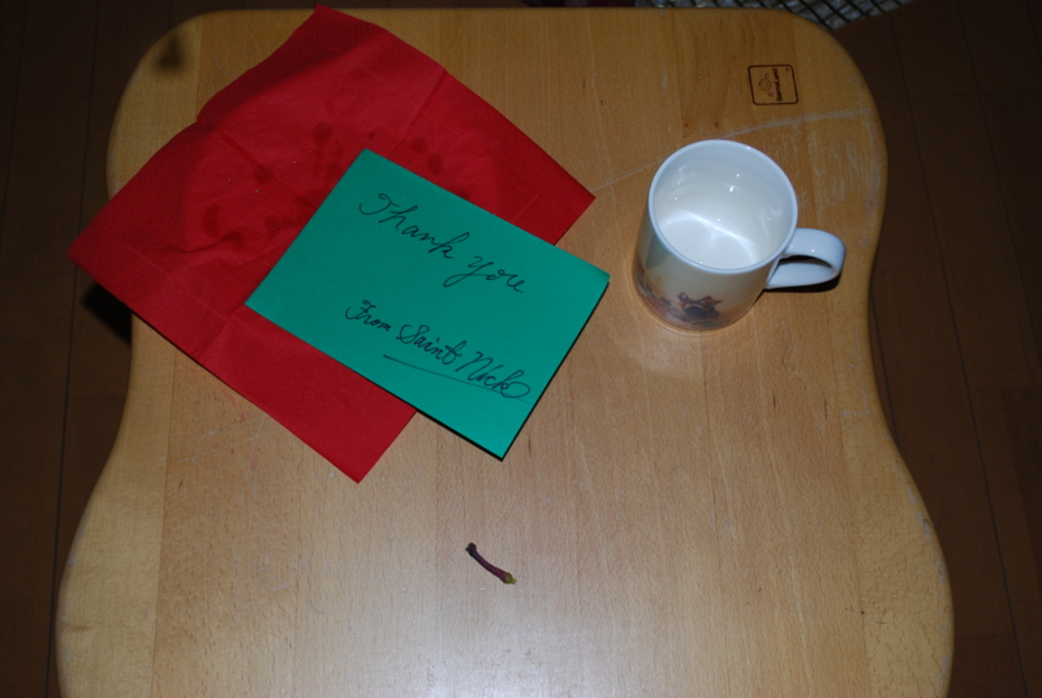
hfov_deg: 49.5
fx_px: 1130
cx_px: 521
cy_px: 349
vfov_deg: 34.3
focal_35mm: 39
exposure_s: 1/60
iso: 200
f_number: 4.5
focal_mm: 26
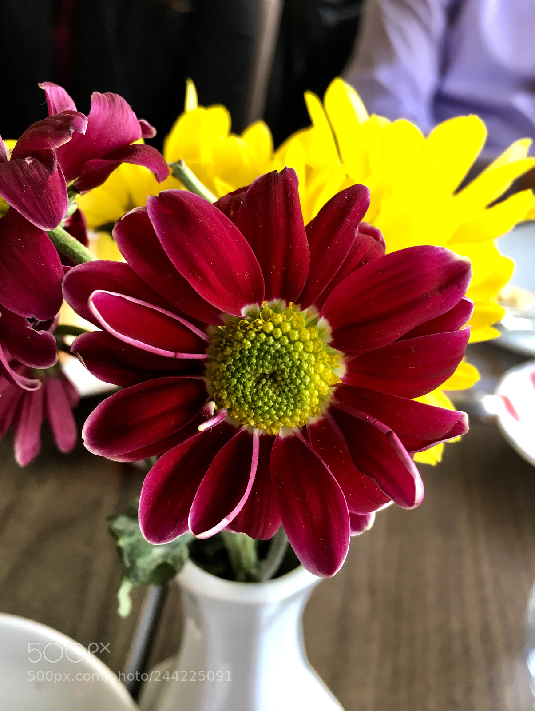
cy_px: 356
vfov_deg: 61.6
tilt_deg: -34.6
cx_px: 268
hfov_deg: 48.3
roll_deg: -4.9
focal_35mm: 29
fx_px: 596
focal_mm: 4.15
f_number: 2.2
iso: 25
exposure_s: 1/33
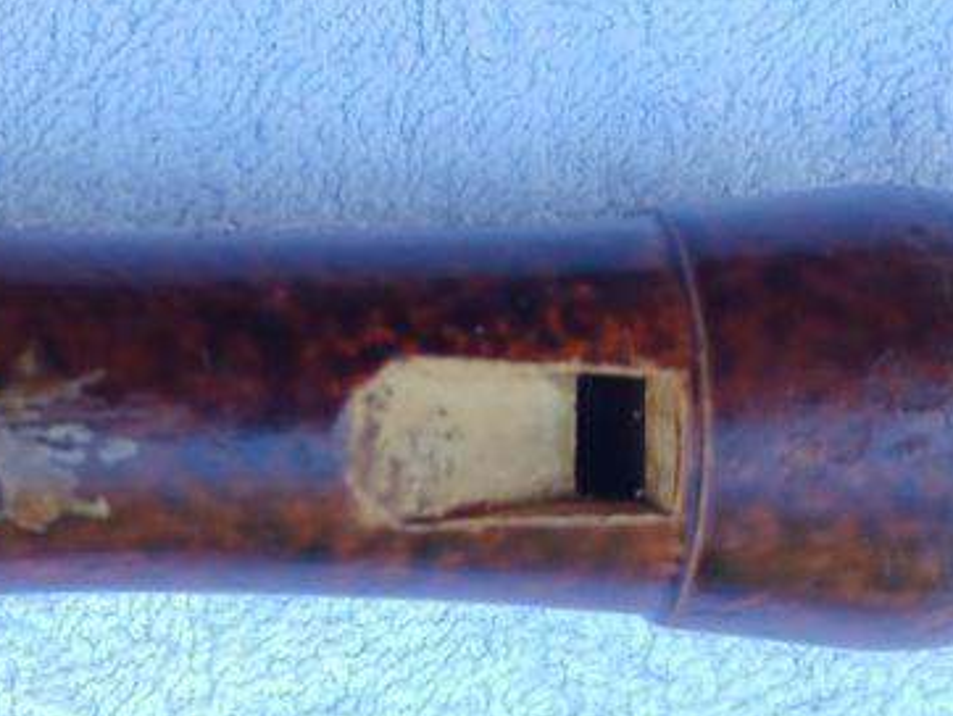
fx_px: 1901
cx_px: 58
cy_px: 342
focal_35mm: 69
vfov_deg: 21.3
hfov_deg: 27.0
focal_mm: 4.6
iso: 64
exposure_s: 1/50
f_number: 1.8
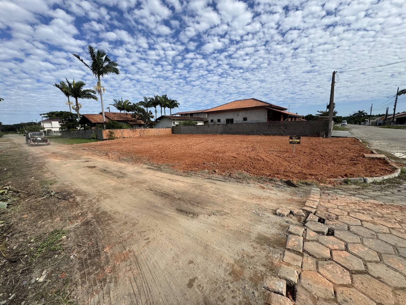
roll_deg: +1.7
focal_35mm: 14
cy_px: 152
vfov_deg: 85.7
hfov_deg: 102.1
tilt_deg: -9.5
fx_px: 164
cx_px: 203
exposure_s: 1/2146
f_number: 2.2
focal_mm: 2.22
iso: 50
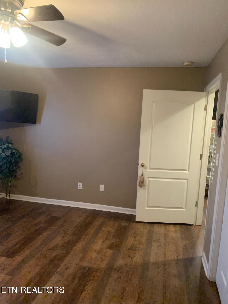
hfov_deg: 53.1
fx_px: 228
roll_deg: -2.4
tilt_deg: -6.4
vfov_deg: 67.3
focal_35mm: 26
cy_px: 152
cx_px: 114
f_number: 1.8
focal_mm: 4.25
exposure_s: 1/40
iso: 400
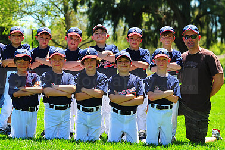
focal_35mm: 141
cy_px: 76
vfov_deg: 9.7
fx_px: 881
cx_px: 83
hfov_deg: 14.5
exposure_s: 1/500
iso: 200
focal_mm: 92
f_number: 5
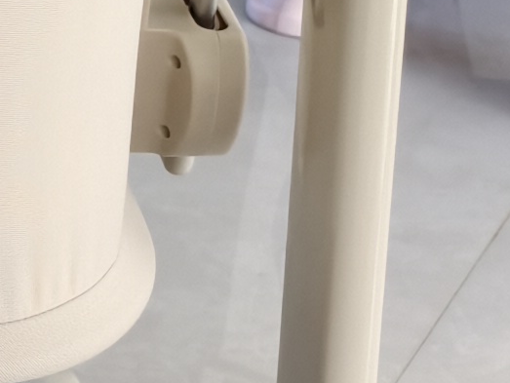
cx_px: -640
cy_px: -93
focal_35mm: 180
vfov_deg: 8.2
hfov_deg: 9.9
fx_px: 2654
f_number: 1.57
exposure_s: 1/100
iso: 314
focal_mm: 5.6
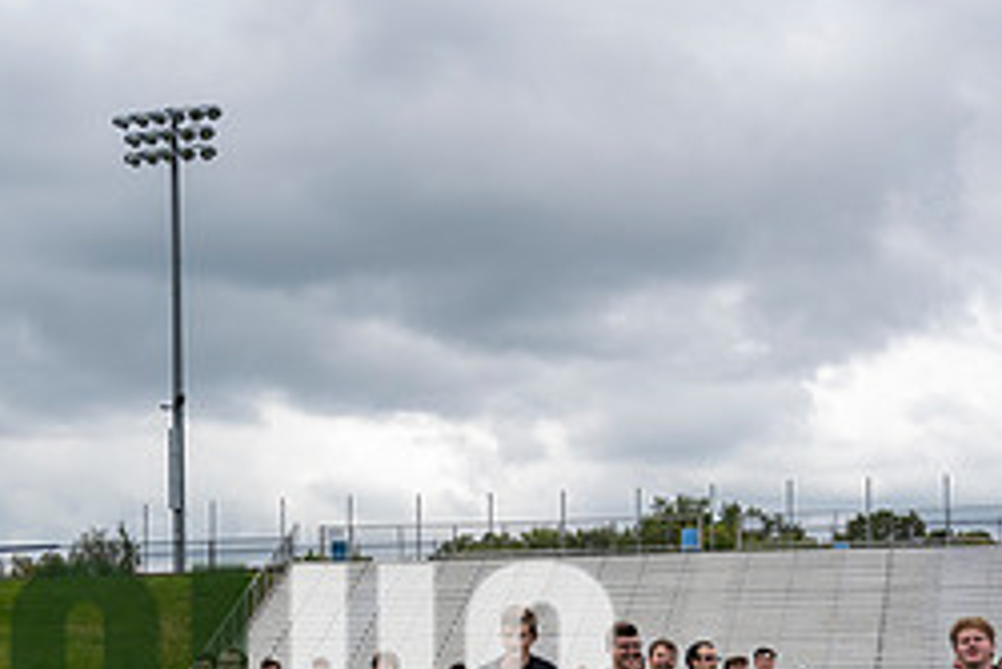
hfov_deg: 23.0
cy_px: 751
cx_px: 313
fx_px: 2451
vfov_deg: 15.1
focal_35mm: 88
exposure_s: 1/800
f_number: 4
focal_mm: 38
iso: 160
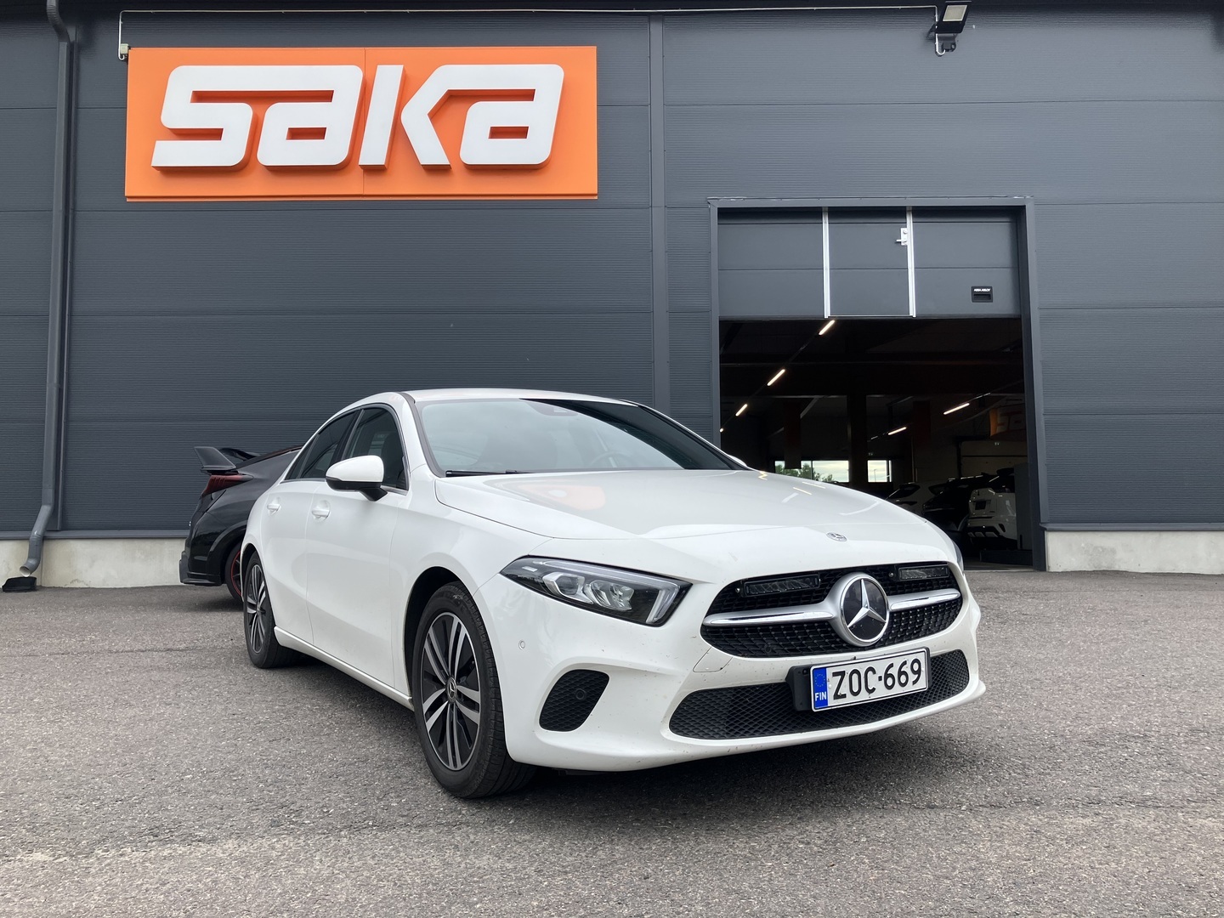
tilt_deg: +4.8
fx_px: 990
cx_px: 612
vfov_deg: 49.7
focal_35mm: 28
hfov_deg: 63.4
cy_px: 459
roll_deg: +0.1
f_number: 1.8
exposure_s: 1/546
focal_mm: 3.99
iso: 32
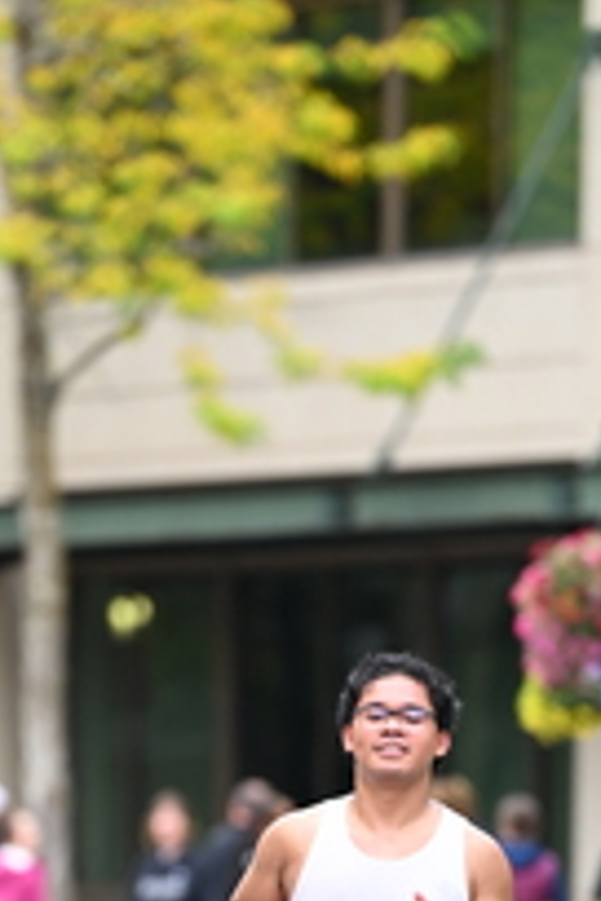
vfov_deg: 3.8
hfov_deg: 2.6
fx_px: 13496
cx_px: 228
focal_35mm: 539
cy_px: 905
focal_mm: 200
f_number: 2.8
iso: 800
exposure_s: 1/1600
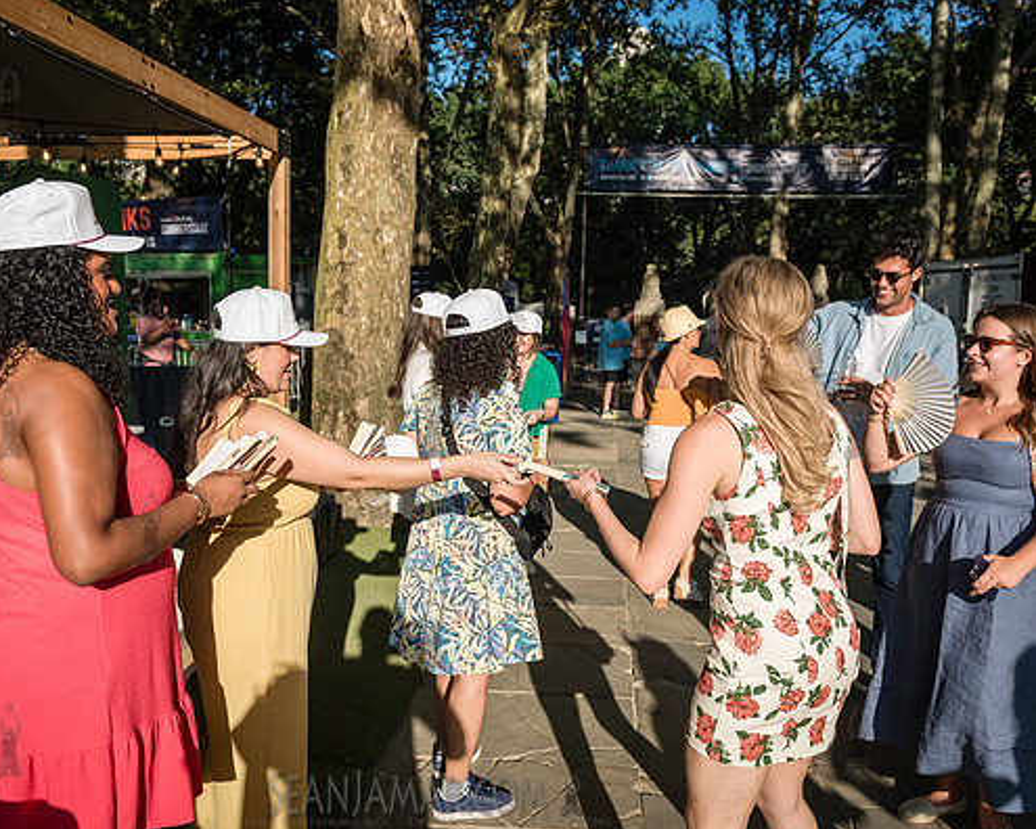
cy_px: 445
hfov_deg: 57.2
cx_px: 500
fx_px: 951
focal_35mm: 31
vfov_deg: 47.1
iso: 500
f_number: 3.5
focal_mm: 24
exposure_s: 1/4000
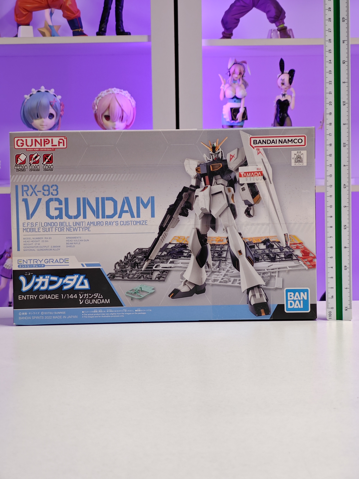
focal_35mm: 80
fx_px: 1106
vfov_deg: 24.4
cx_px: 180
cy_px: 240
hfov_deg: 18.4
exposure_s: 1/17.8
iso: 400
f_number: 2.4
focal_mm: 7.48
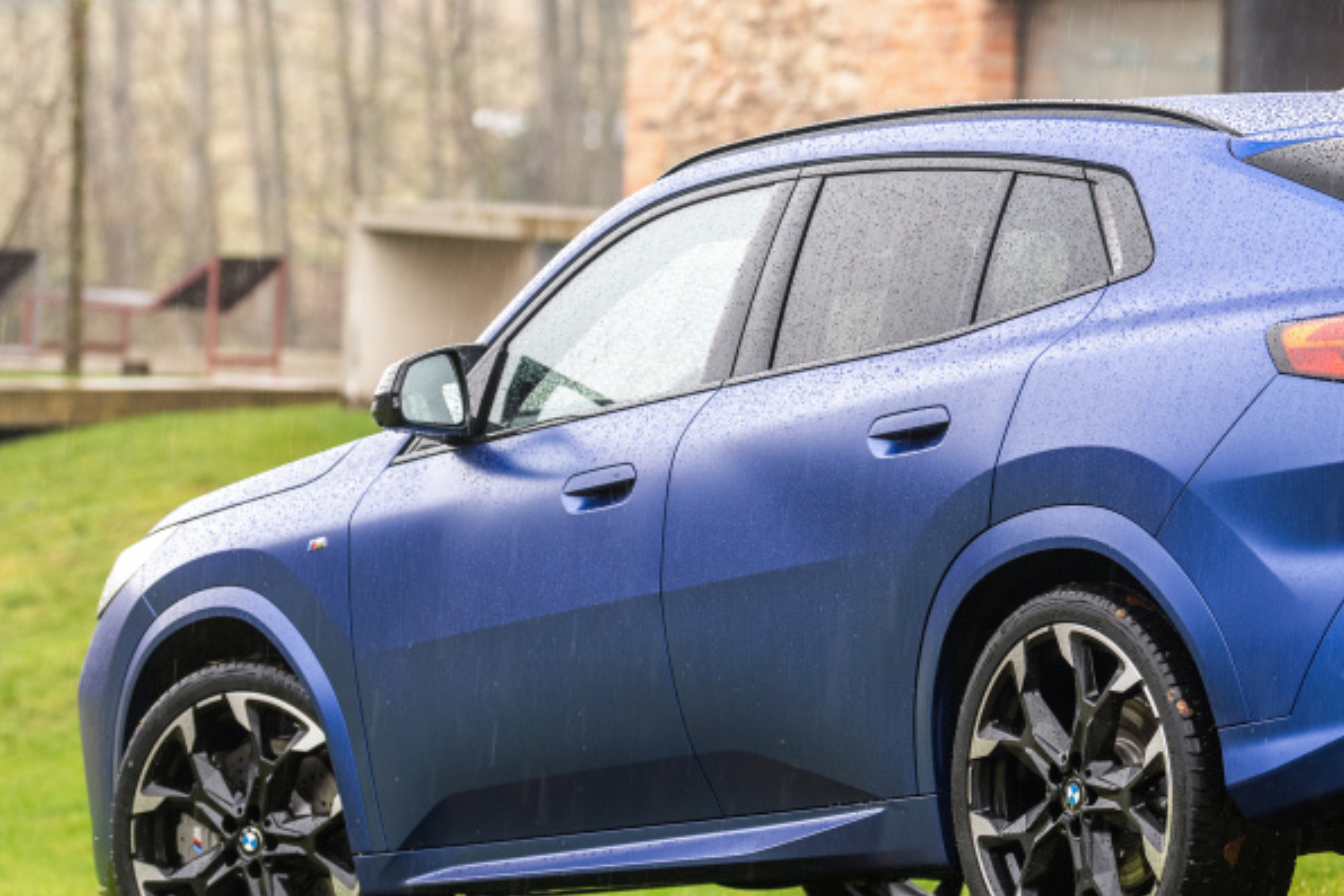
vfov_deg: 5.9
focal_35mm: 234
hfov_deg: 8.8
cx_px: 1071
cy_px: 476
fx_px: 8738
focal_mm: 116
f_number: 2.8
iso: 250
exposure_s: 1/100
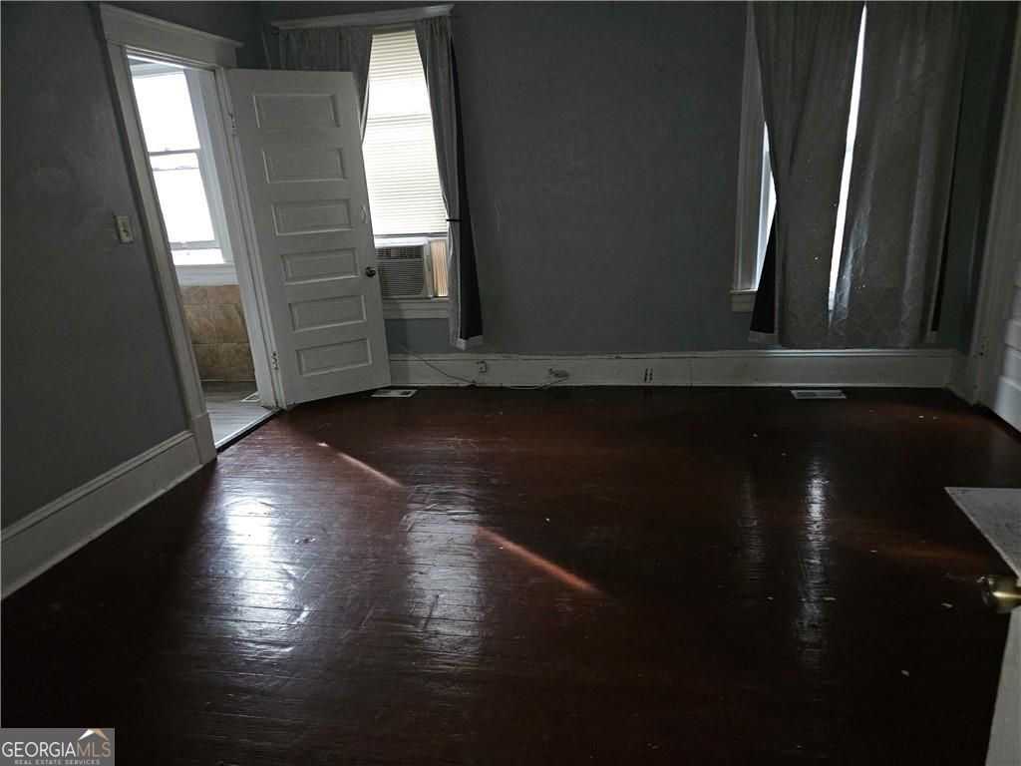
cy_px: 383
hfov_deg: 73.9
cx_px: 510
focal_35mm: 23
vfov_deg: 58.9
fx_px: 678
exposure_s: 1/9.99
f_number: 1.8
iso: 125
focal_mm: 5.4
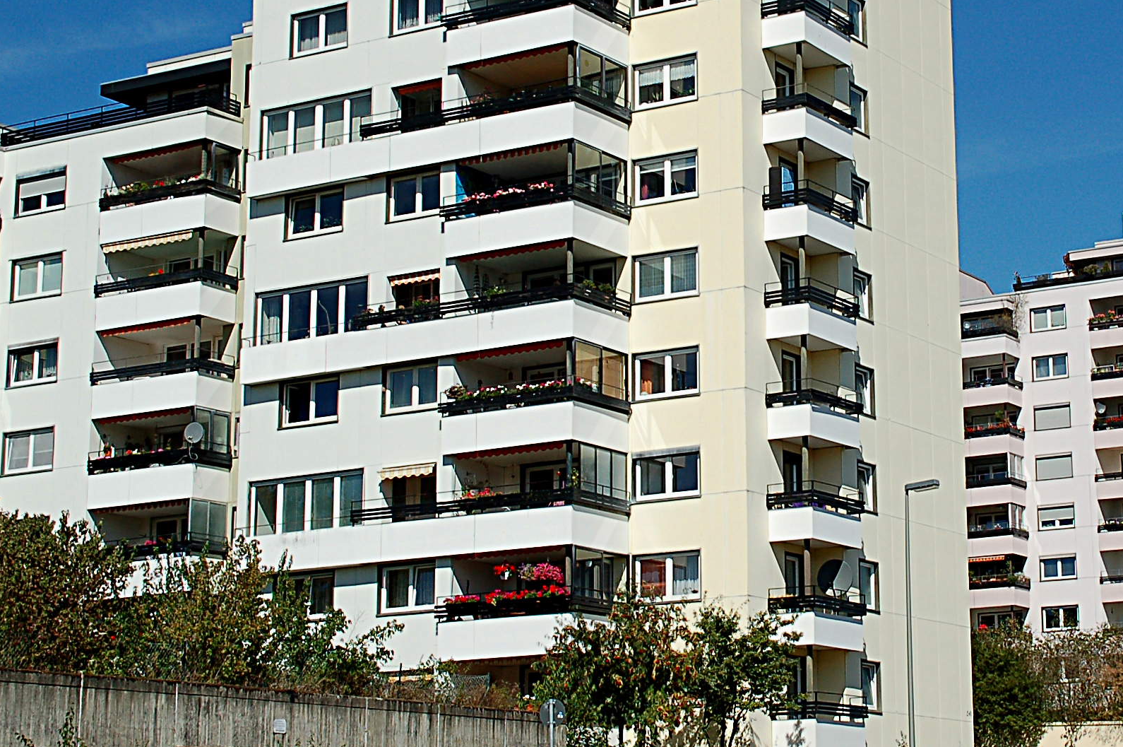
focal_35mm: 88
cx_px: 812
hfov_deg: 23.0
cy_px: 303
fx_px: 2741
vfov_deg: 15.5
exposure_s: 1/400
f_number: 11
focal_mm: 31
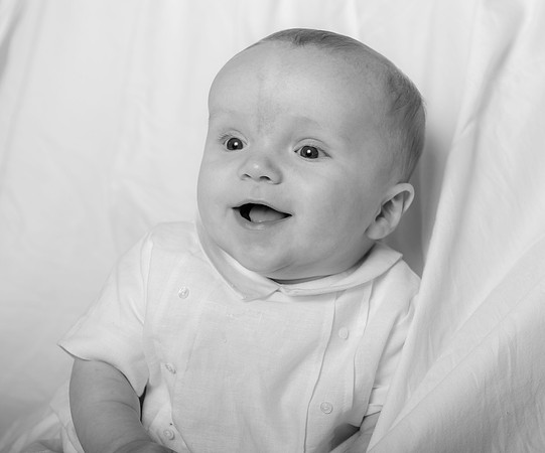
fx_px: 1248
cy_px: 226
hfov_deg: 24.6
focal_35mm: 76
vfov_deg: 20.6
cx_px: 308
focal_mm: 66
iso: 250
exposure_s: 1/200
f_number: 5.6
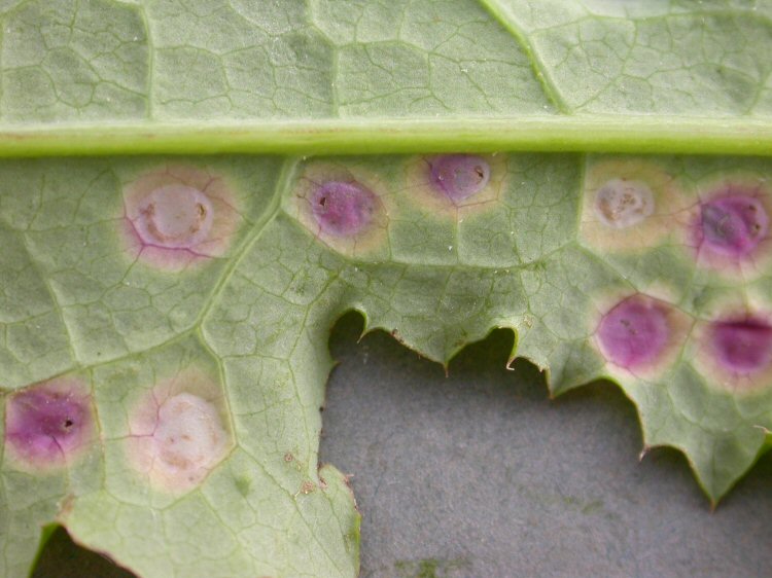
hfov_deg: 25.0
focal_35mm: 78
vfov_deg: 18.9
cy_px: 289
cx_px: 386
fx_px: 1739
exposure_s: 1/60.9
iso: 100
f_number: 4
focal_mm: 16.2
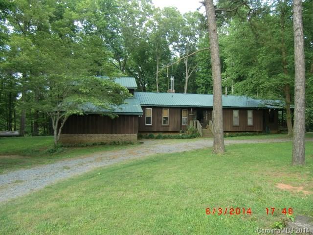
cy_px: 118
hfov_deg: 71.6
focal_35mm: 24
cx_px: 156
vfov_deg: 56.8
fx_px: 217
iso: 64
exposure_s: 1/80
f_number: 3.2
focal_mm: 4.3
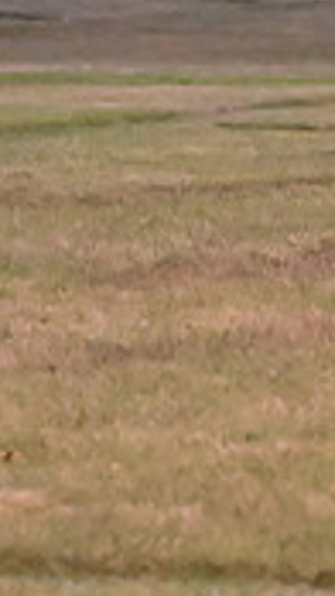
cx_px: 841
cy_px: 46
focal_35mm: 525
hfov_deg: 2.3
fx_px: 8283
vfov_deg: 4.1
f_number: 4
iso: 6400
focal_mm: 100
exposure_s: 1/400
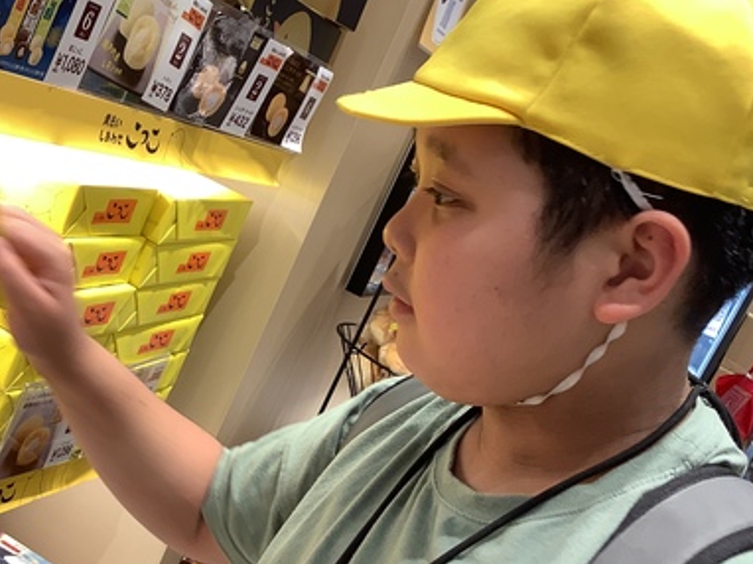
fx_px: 1130
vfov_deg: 27.7
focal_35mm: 52
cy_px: 398
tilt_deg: -15.1
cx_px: 252
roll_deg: -24.5
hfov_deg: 36.5
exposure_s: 1/60
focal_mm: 3.3
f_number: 2.4
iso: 50
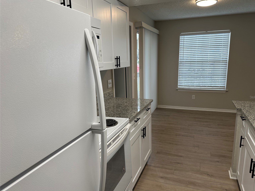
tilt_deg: -11.3
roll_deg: +1.6
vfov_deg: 54.9
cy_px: 97
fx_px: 184
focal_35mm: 25
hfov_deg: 69.4
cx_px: 133
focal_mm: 6.86
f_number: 1.78
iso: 80
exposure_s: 1/120
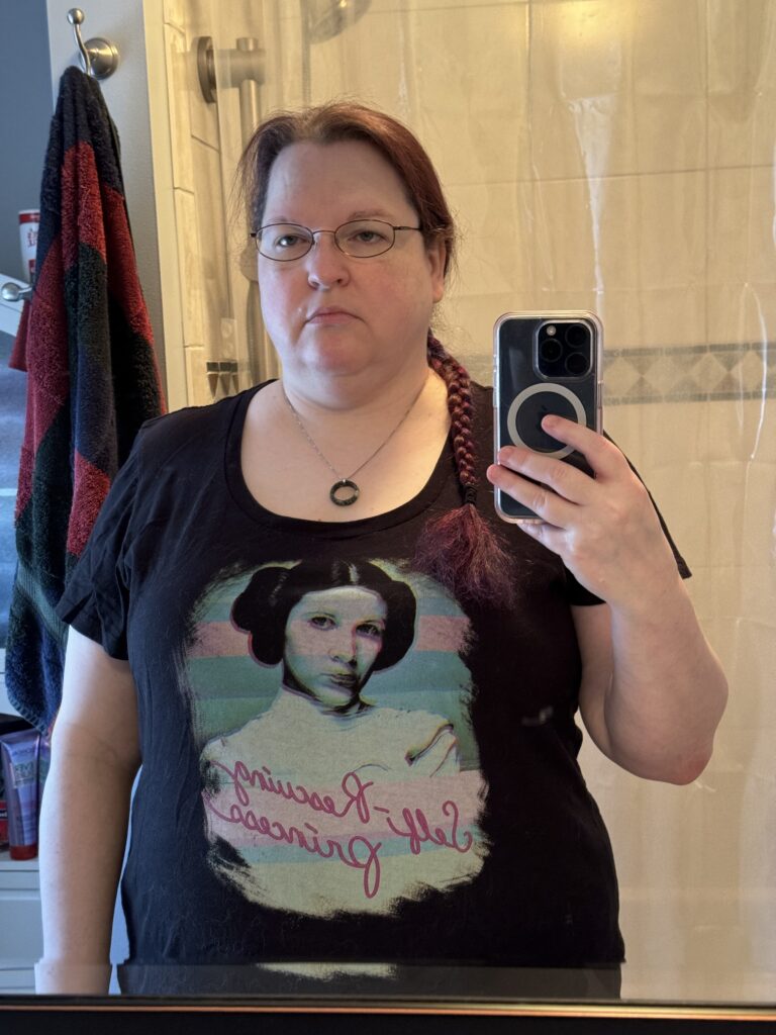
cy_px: 518
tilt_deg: -5.0
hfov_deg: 30.3
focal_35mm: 48
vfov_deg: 39.7
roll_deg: +2.1
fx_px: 1435
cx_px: 388
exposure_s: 1/40
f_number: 1.78
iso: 500
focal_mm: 6.76
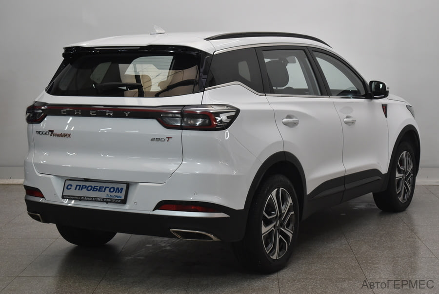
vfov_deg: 19.8
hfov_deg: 29.2
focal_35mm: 69
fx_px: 842
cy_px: 147
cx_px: 220
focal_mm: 46
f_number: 5.3
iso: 800
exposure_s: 1/80
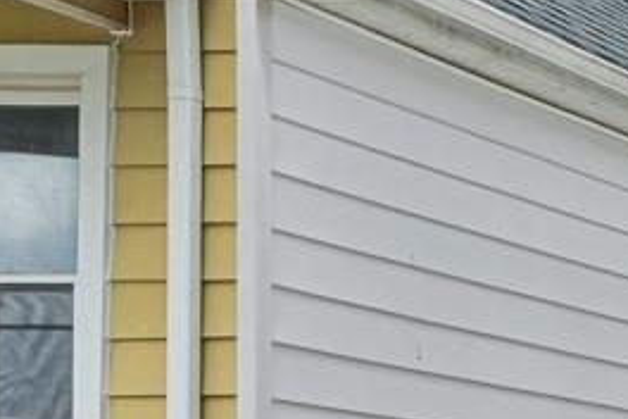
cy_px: 625
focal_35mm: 112
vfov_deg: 11.7
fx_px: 1955
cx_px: 1974
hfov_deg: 10.7
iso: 500
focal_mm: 14.8
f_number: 8
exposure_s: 1/160
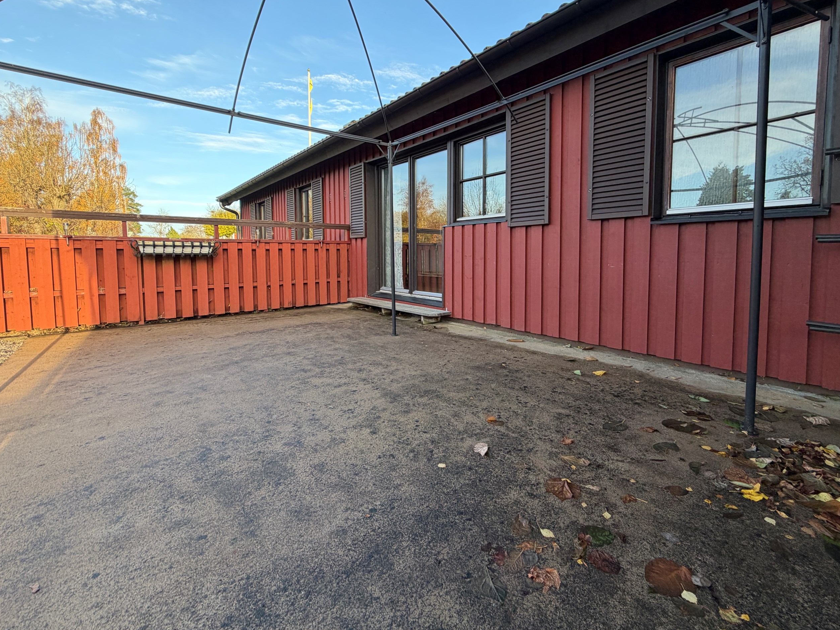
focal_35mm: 16
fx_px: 388
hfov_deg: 94.5
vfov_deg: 77.8
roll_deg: +0.7
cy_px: 277
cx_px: 434
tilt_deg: -3.4
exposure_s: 1/165
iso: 50
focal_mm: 2.22
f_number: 2.2
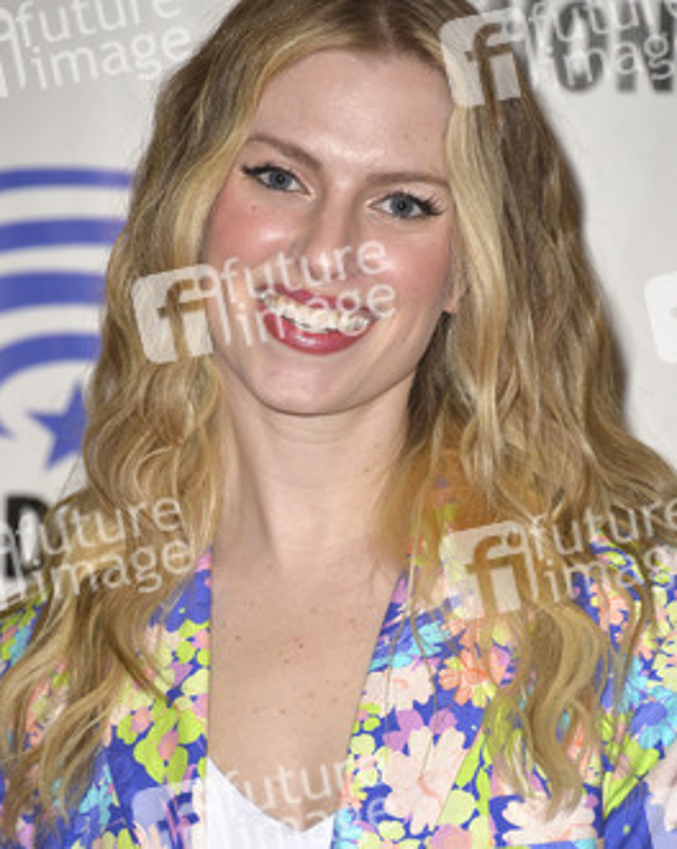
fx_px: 7126
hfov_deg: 5.4
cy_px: 431
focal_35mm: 284
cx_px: 340
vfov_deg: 6.8
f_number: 6.3
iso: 320
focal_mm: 250
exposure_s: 1/250
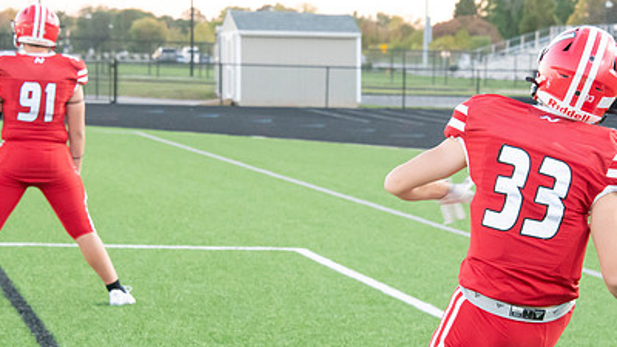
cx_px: 426
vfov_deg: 7.1
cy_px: 194
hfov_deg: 12.6
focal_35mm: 170
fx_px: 2781
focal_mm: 112
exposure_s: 1/200
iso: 8000
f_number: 9
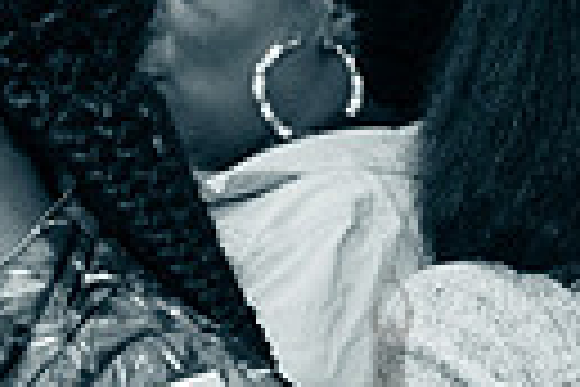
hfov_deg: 9.4
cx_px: -193
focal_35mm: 215
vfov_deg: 6.3
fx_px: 3464
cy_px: 560
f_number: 4.5
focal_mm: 48
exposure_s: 1/500
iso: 2000
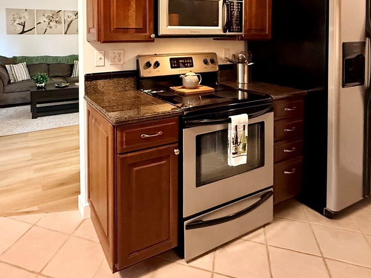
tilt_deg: -2.5
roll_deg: +0.6
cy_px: 45
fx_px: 268
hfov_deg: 68.7
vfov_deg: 50.6
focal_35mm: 25
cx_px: 149
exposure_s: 1/60
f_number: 2.2
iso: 800
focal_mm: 2.22
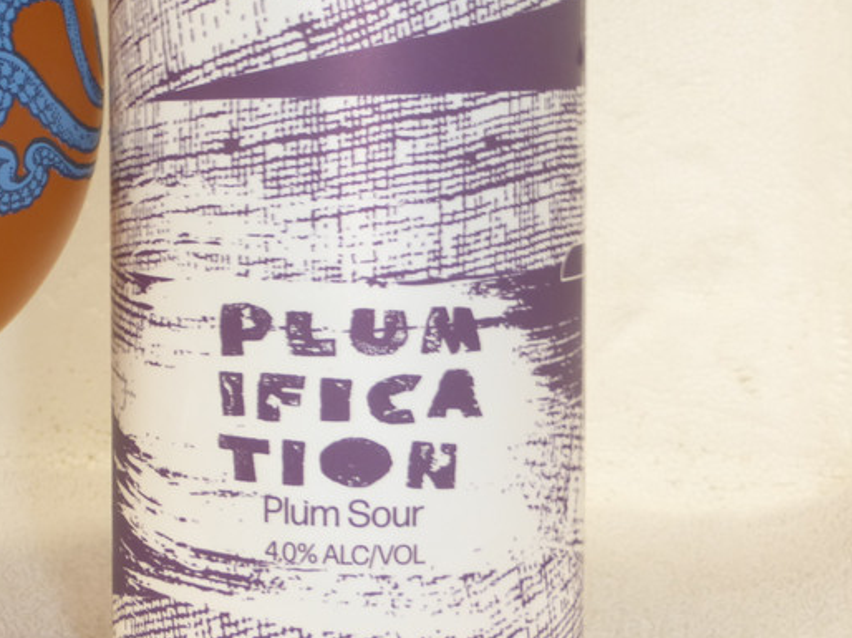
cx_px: 12
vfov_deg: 18.1
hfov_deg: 23.2
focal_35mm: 81
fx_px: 1993
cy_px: 177
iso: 100
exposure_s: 1/6
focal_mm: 6.9
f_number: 3.9
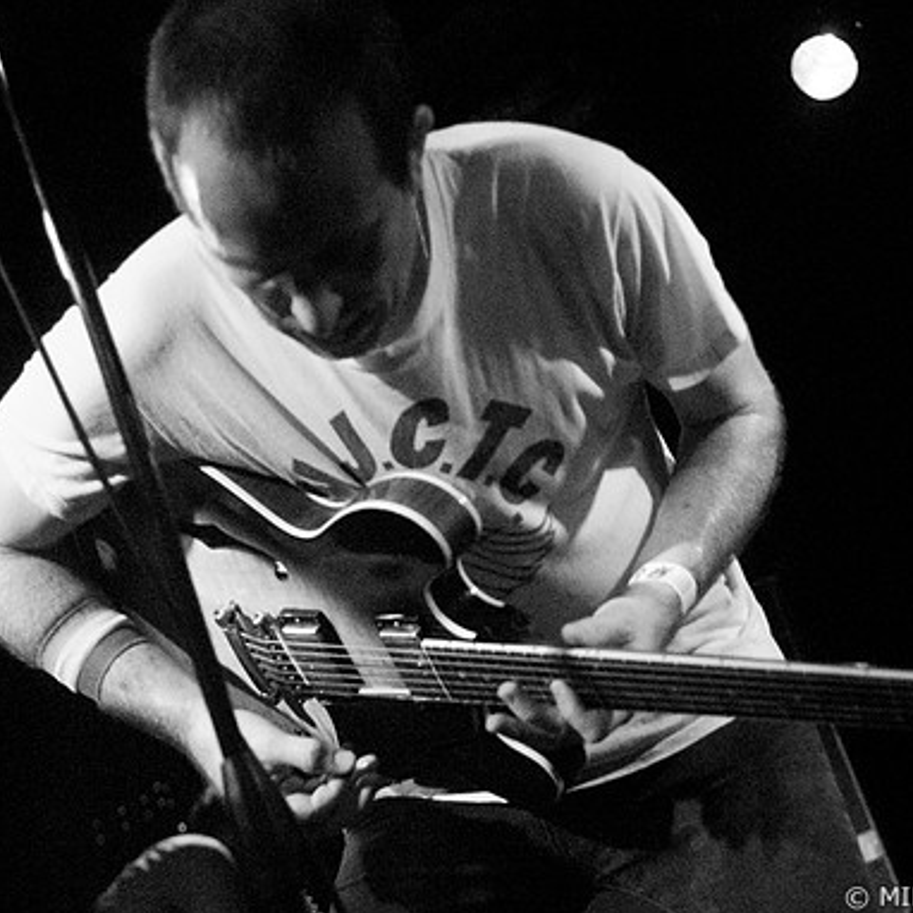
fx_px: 2019
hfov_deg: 25.2
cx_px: 684
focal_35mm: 68
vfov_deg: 25.5
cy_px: 456
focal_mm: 35
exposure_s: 1/80
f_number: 2.8
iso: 1600
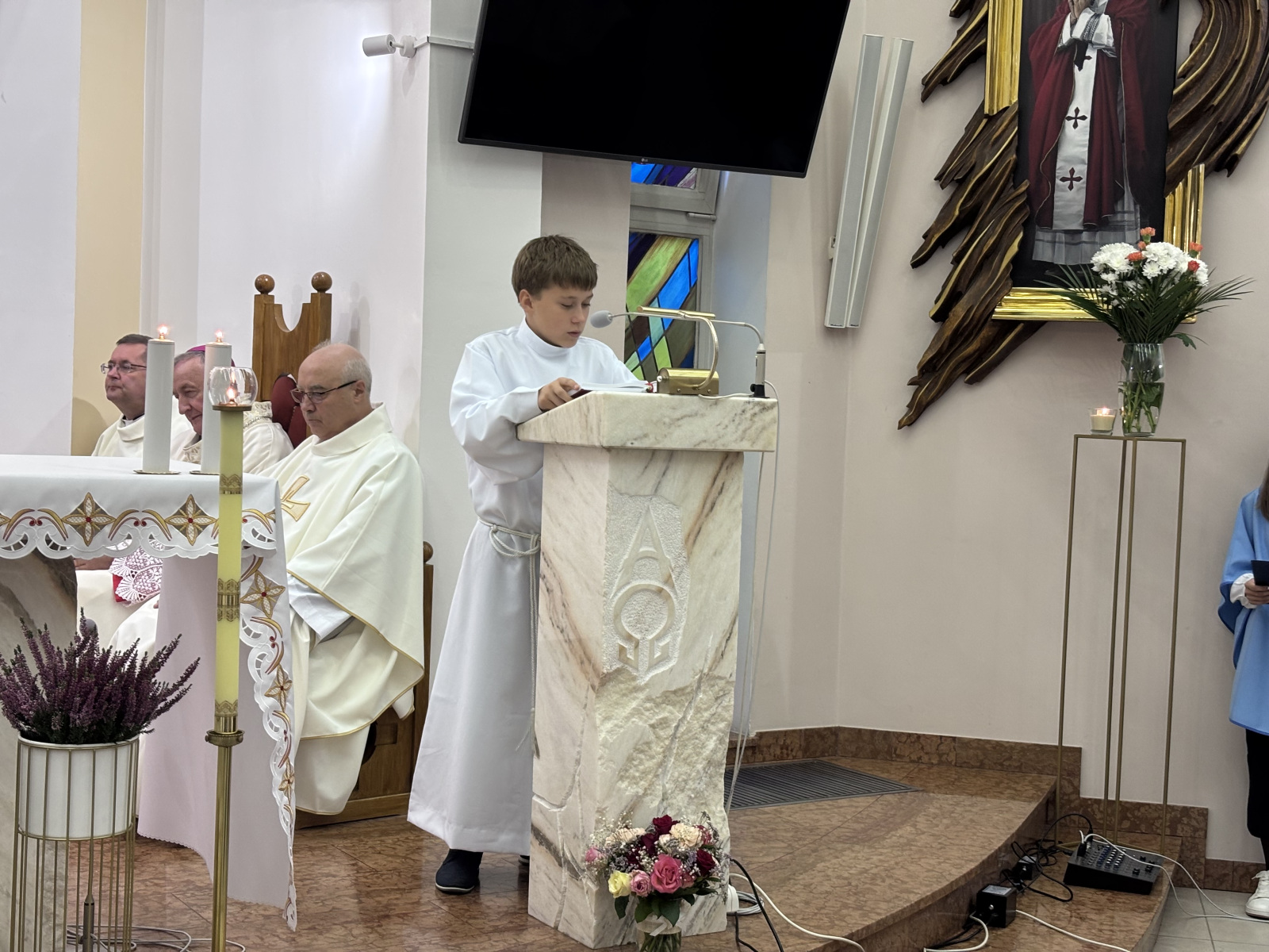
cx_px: 634
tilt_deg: -2.8
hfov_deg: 36.8
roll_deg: -2.5
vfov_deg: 28.0
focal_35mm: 52
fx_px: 1906
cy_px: 476
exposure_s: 1/50
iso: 100
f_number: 1.6
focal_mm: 5.96
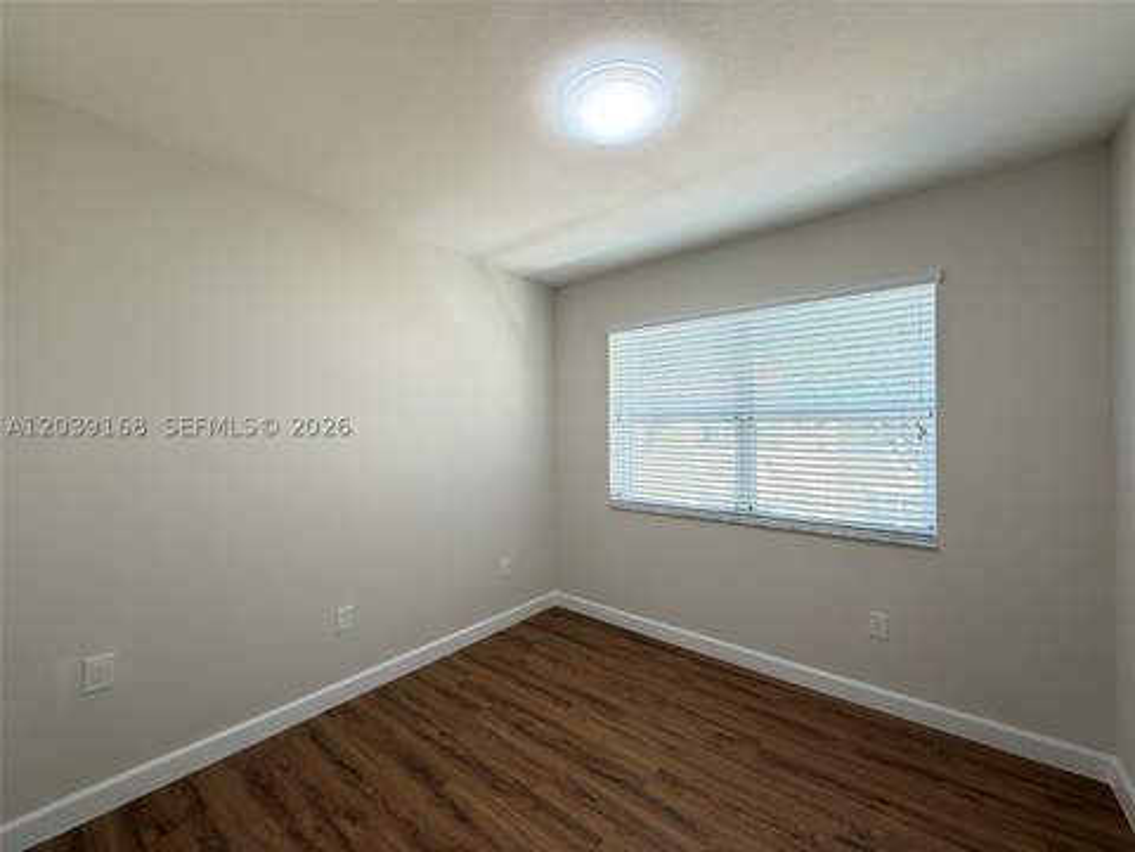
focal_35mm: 14
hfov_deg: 102.1
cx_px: 568
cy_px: 426
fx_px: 459
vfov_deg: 85.7
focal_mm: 2.22
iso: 160
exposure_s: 1/120
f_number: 2.2
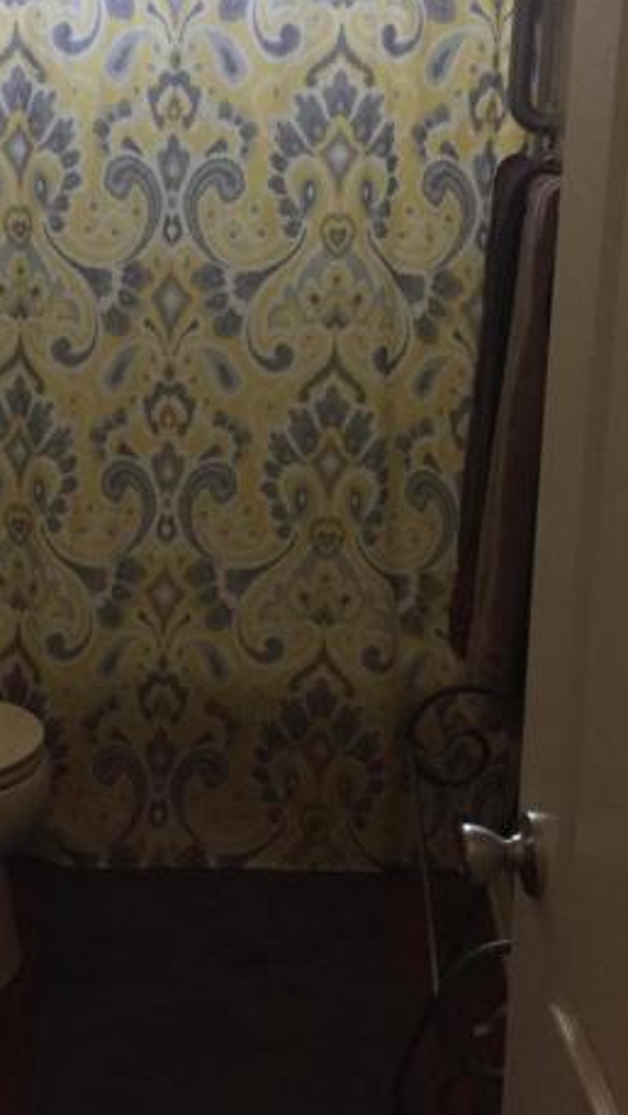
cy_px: 453
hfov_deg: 22.3
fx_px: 1567
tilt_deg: -14.0
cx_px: 112
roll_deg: +0.5
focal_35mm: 53
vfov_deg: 39.0
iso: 160
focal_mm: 4.15
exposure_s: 1/30
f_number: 2.2
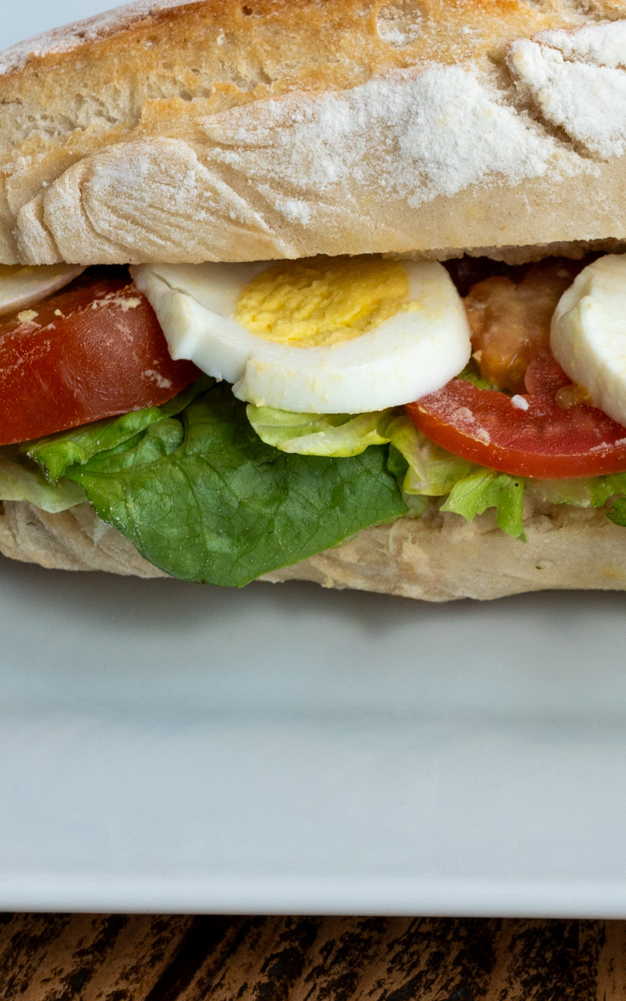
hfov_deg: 6.5
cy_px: 412
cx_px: 725
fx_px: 5486
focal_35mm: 201
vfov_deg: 10.4
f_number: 10
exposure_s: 1/100
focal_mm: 70
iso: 500
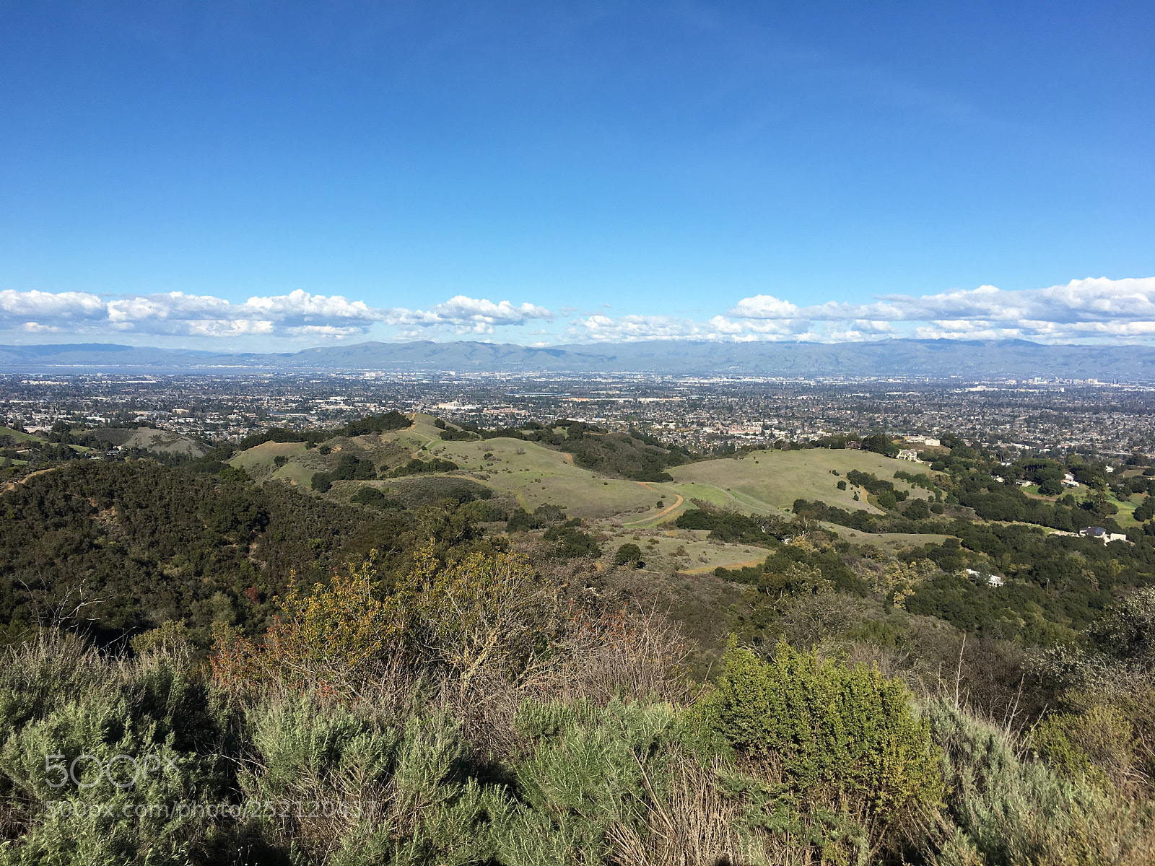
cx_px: 578
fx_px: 968
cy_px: 433
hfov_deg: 61.7
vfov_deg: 48.2
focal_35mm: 29
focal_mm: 4.15
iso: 25
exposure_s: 1/1972
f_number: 2.2
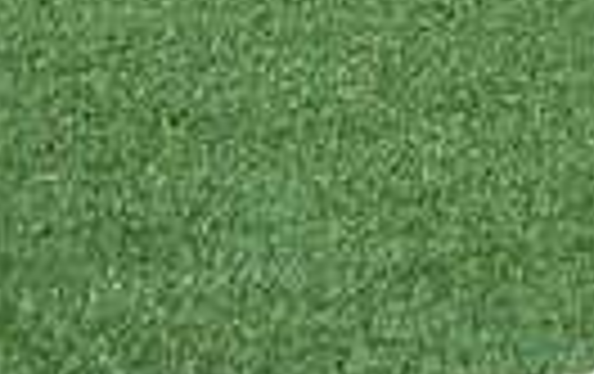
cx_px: 1530
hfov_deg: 4.7
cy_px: -784
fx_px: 7005
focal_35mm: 432
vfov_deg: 3.0
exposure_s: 1/640
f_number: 4
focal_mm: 70
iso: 200
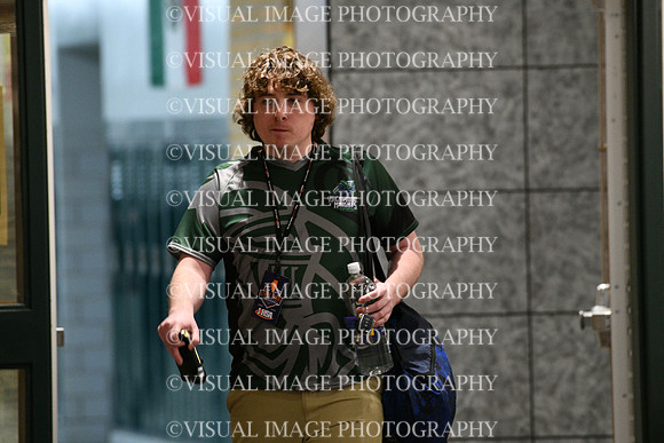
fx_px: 6826
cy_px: 222
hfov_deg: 5.6
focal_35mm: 370
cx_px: 332
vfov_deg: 3.7
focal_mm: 370
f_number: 5.6
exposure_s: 1/125
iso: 6400
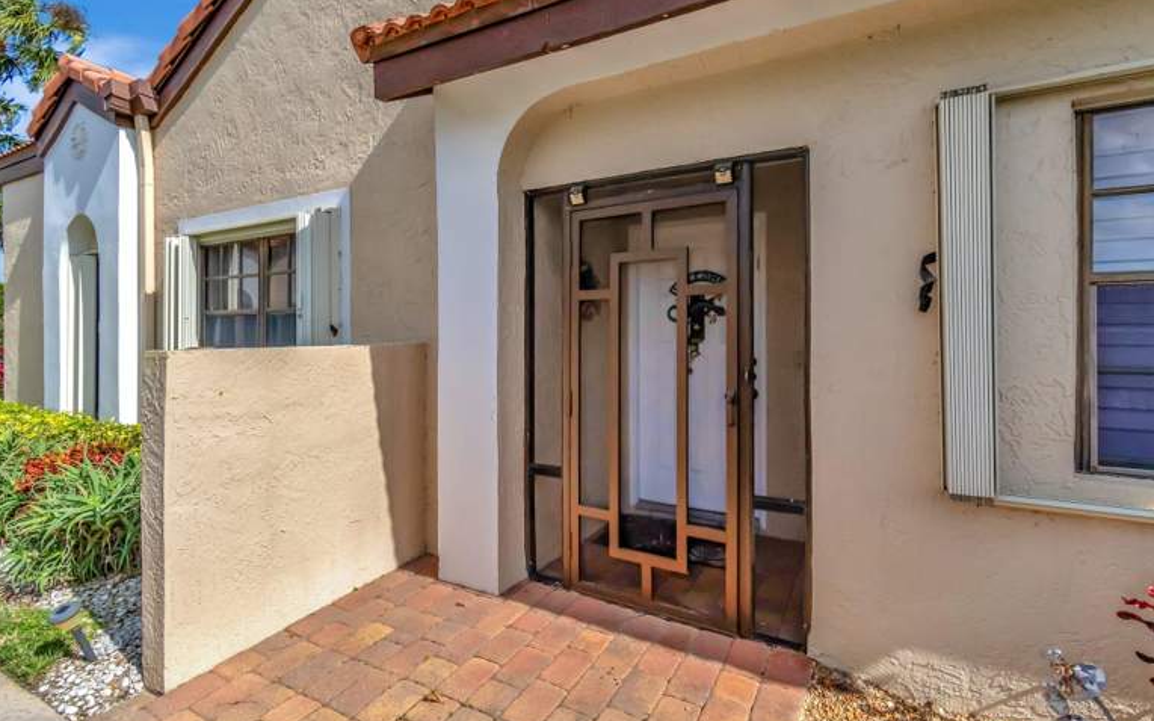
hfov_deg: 97.8
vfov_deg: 71.2
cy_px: 342
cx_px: 600
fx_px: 503
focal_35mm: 16
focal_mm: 10
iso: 1000
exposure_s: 1/6400
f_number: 8
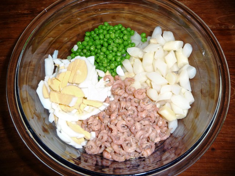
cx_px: 118
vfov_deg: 49.7
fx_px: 190
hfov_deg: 63.4
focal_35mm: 28
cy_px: 88
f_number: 3.3
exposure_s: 1/30
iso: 100
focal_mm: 4.7
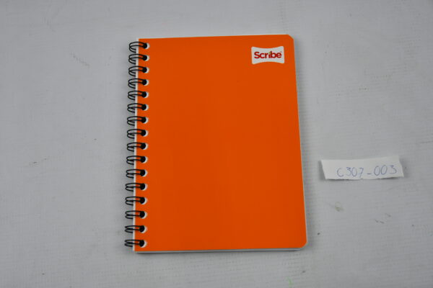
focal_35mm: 52
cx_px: 216
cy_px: 144
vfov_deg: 26.0
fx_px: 625
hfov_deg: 38.2
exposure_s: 1/250
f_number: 5
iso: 400
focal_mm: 35
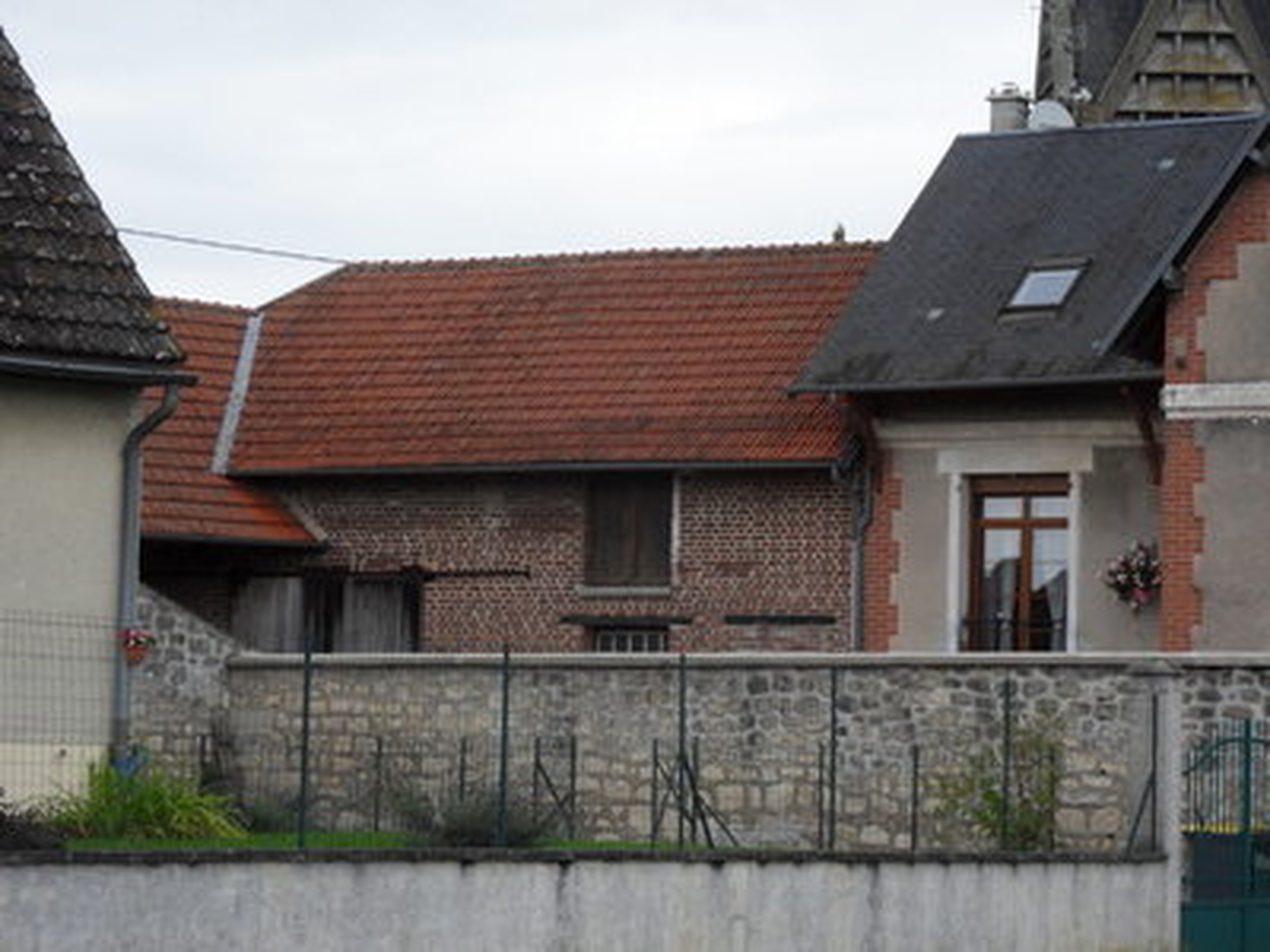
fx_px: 4586
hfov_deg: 15.8
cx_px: 635
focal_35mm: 125
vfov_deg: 11.9
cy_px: 476
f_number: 5.8
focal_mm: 22.5
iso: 100
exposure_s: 1/90
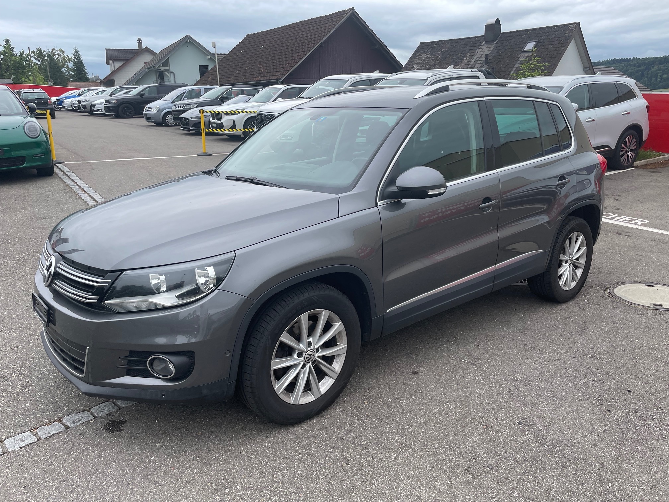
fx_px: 502
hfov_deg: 67.3
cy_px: 251
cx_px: 334
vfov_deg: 53.1
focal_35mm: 26
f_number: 1.6
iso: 32
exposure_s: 1/569
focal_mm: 4.2
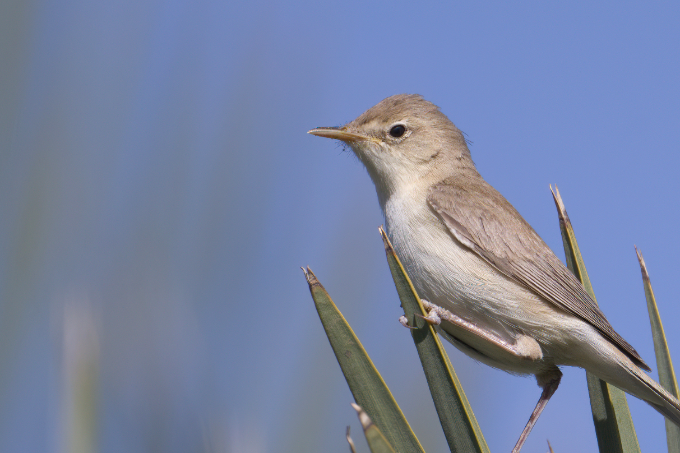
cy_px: 291
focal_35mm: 1247
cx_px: 496
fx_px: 23547
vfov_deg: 1.1
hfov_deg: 1.7
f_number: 9
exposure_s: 1/500
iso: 100
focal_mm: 840
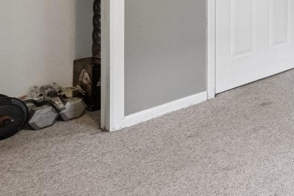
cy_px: -64
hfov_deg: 24.9
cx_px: 481
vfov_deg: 23.2
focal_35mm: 51
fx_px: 416
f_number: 7.1
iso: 2500
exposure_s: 1/30
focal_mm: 10
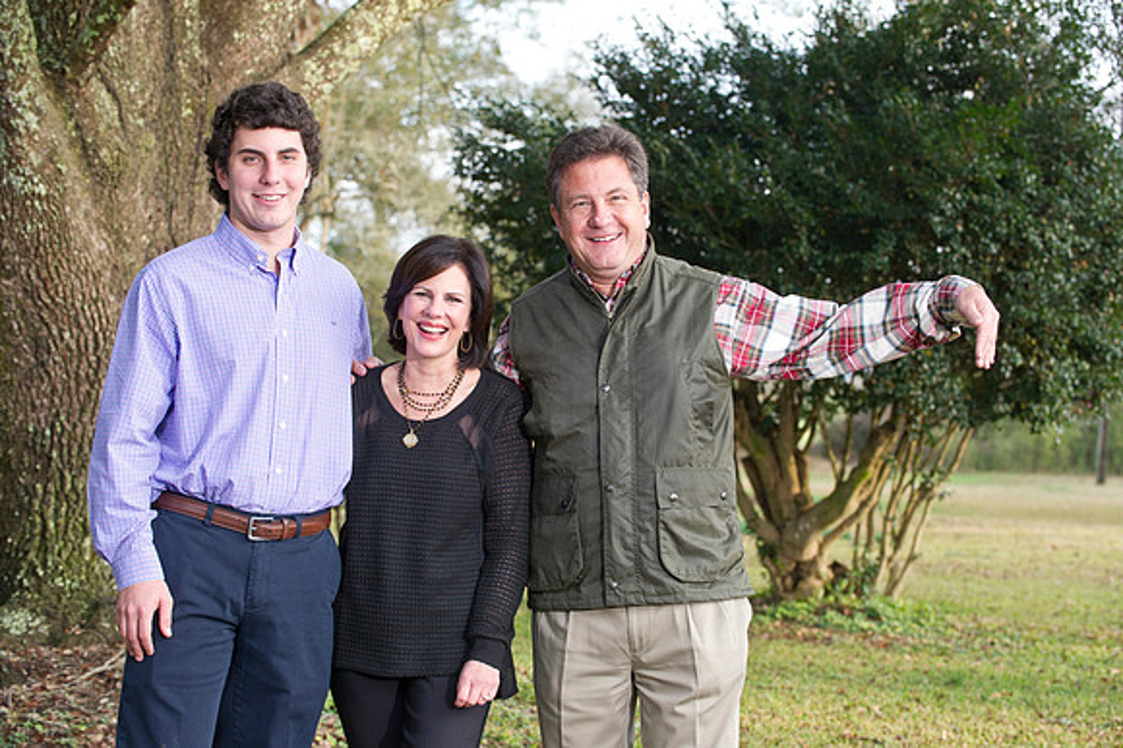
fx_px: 2681
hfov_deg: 23.7
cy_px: 374
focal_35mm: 86
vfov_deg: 15.9
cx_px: 562
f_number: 5
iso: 800
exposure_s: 1/160
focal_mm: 86
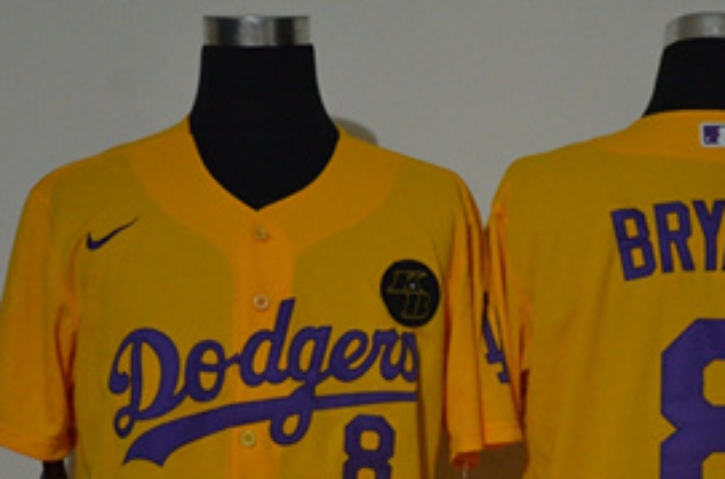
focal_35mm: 133
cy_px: 424
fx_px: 2671
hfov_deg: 15.4
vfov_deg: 10.2
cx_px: 479
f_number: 4.5
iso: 4000
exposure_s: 1/30
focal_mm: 48
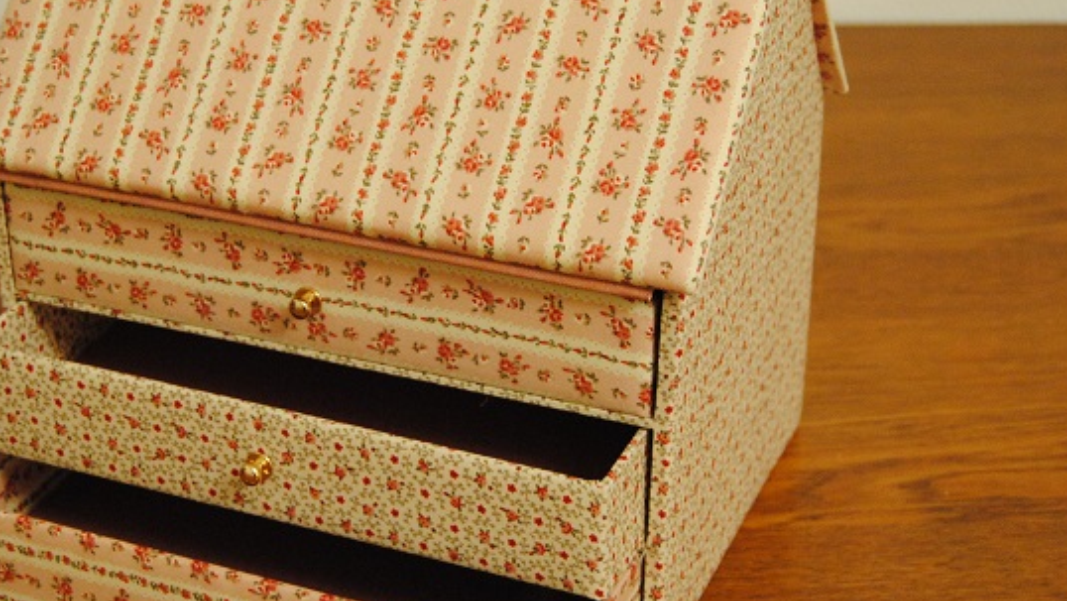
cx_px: 406
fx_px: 2179
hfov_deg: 27.4
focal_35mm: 77
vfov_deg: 15.7
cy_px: 273
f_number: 4.5
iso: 1100
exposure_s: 1/30
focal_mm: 34
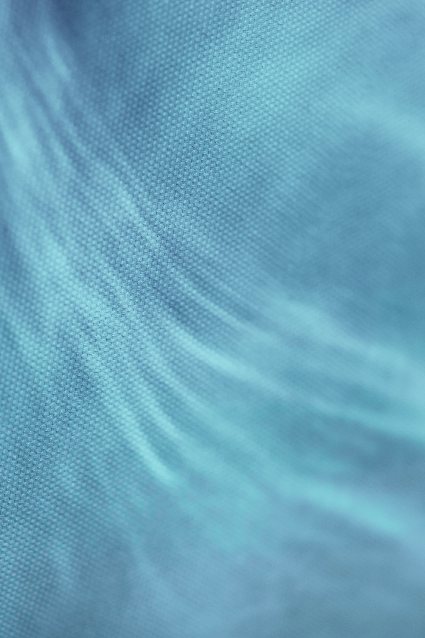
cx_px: 212
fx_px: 1594
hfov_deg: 15.2
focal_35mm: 90
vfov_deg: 22.6
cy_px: 319
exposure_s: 1/125
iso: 800
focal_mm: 90
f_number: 4.5
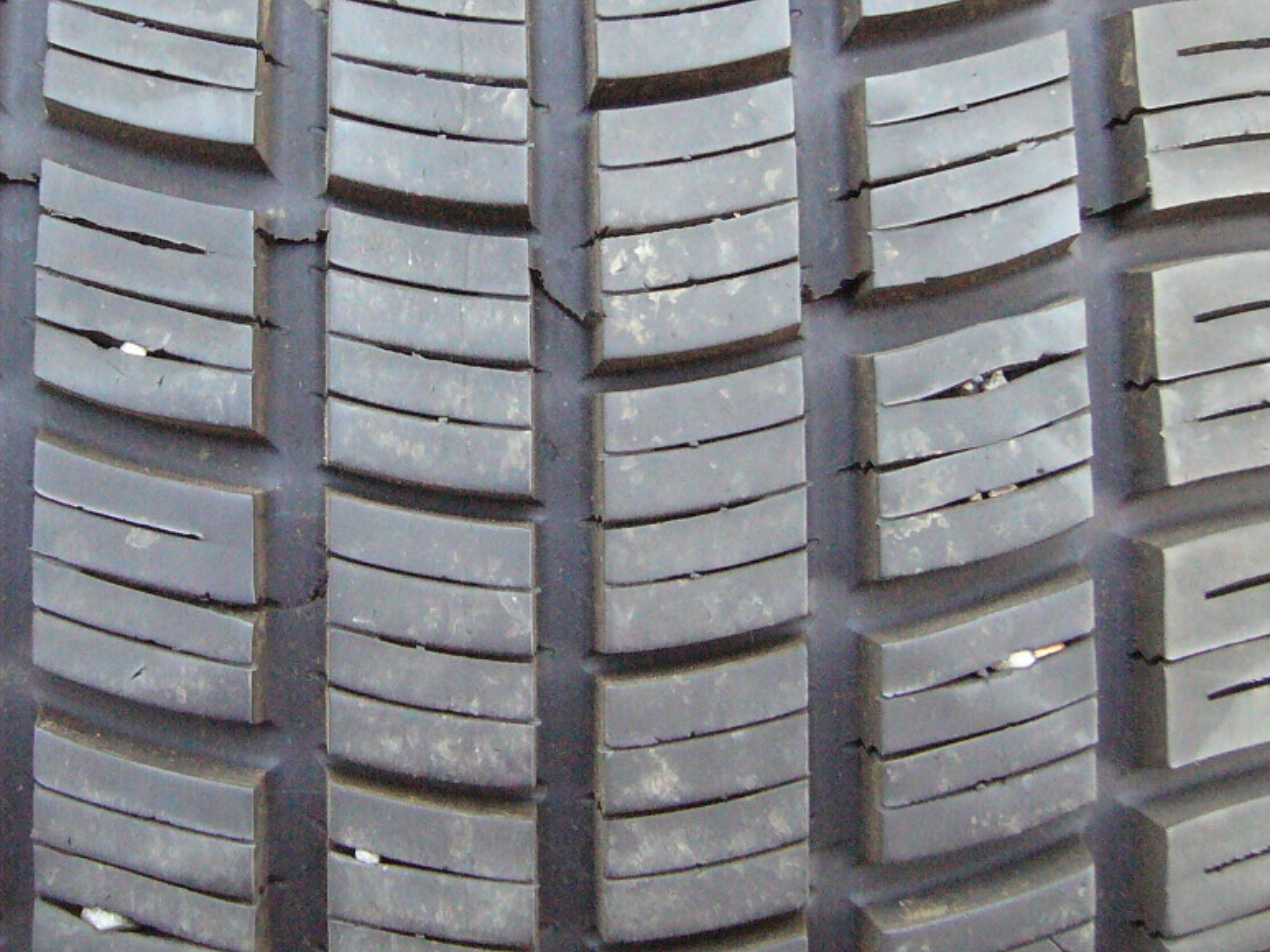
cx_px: 546
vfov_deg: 25.0
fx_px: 2128
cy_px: 256
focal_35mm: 58
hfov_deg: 33.2
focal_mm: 5.8
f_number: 2.8
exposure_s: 1/50
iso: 400
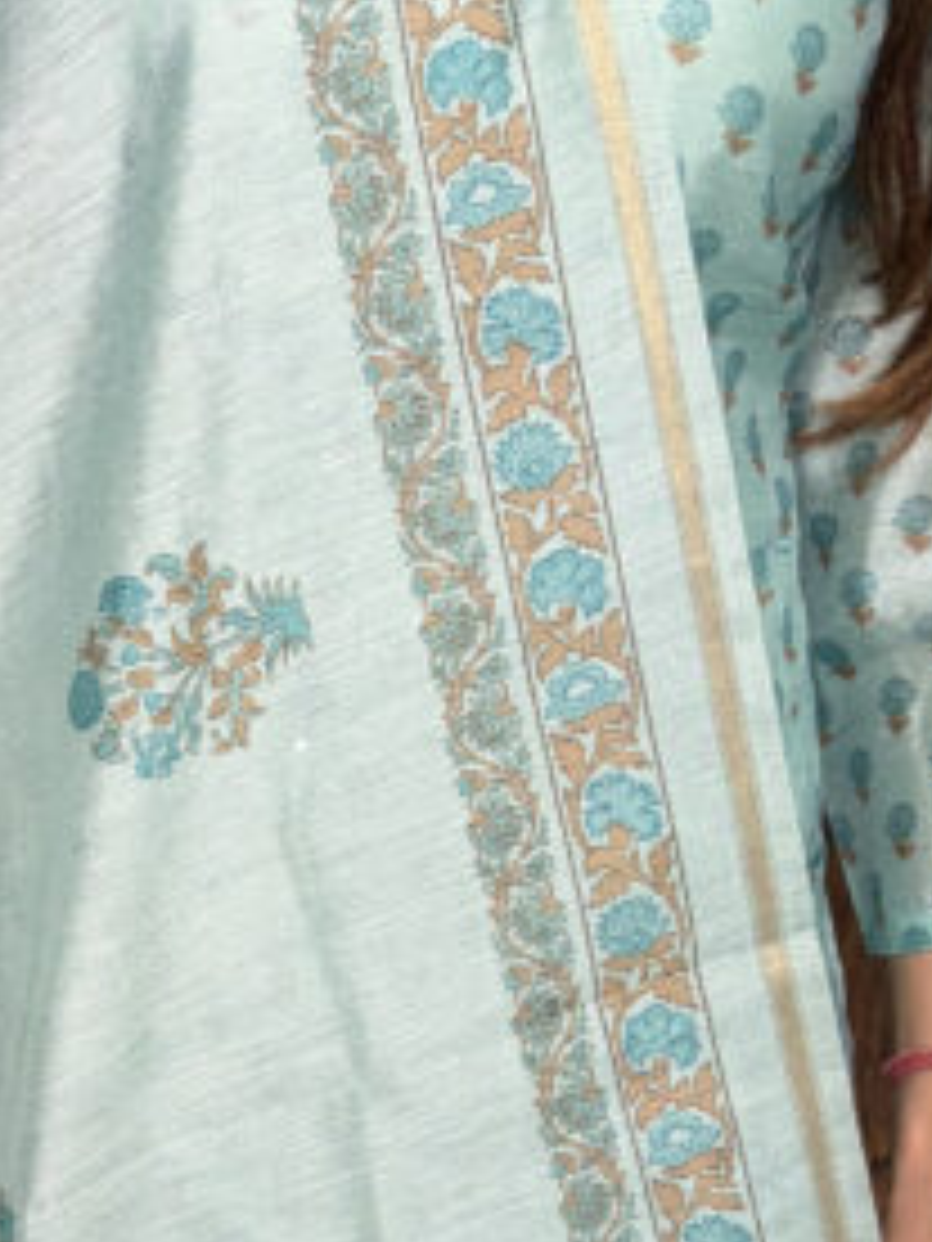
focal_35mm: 88
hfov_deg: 16.2
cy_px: 1231
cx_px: -162
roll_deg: +1.4
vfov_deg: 21.5
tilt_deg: -19.1
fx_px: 3159
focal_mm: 5.96
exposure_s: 1/50
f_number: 1.6
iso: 100
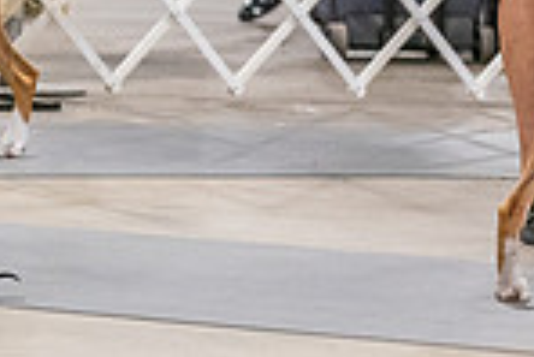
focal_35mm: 490
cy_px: -287
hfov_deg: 4.2
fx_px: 7275
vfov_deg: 2.8
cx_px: 725
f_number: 3.5
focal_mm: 125
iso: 6400
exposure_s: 1/250
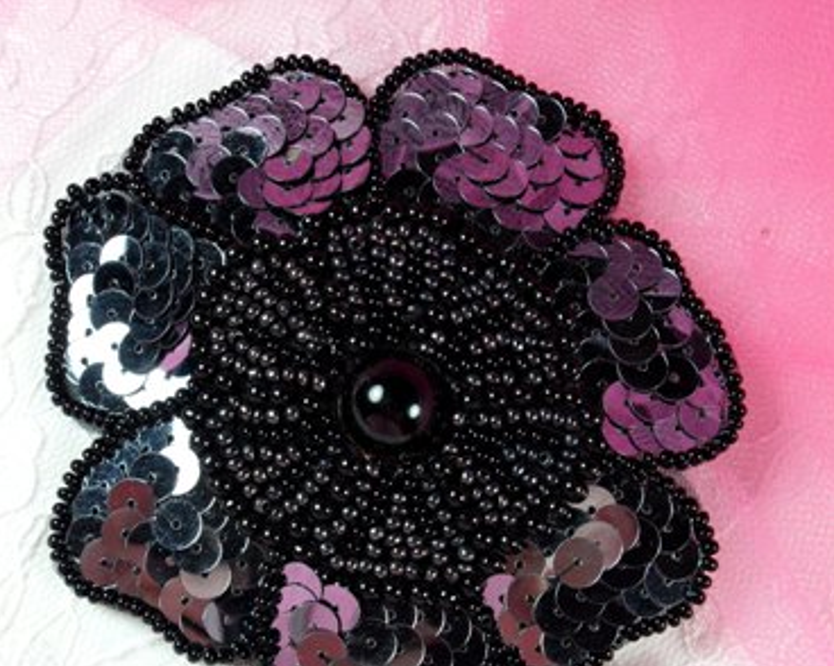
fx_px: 1505
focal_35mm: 61
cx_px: 418
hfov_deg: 31.0
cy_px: 526
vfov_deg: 24.6
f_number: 4.7
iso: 80
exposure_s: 1/90
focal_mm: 8.3
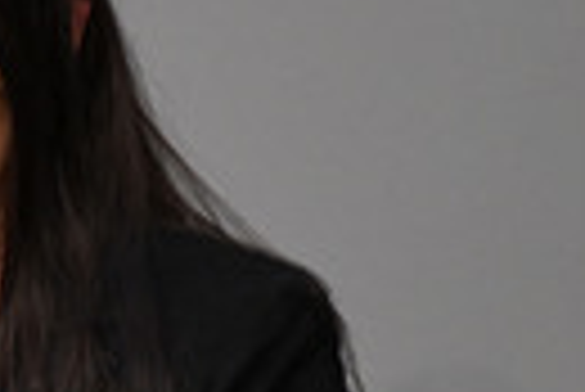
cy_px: 342
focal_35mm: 1660
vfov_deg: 0.8
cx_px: -371
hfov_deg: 1.2
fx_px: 27005
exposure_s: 1/320
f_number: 5.6
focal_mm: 480
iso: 8000
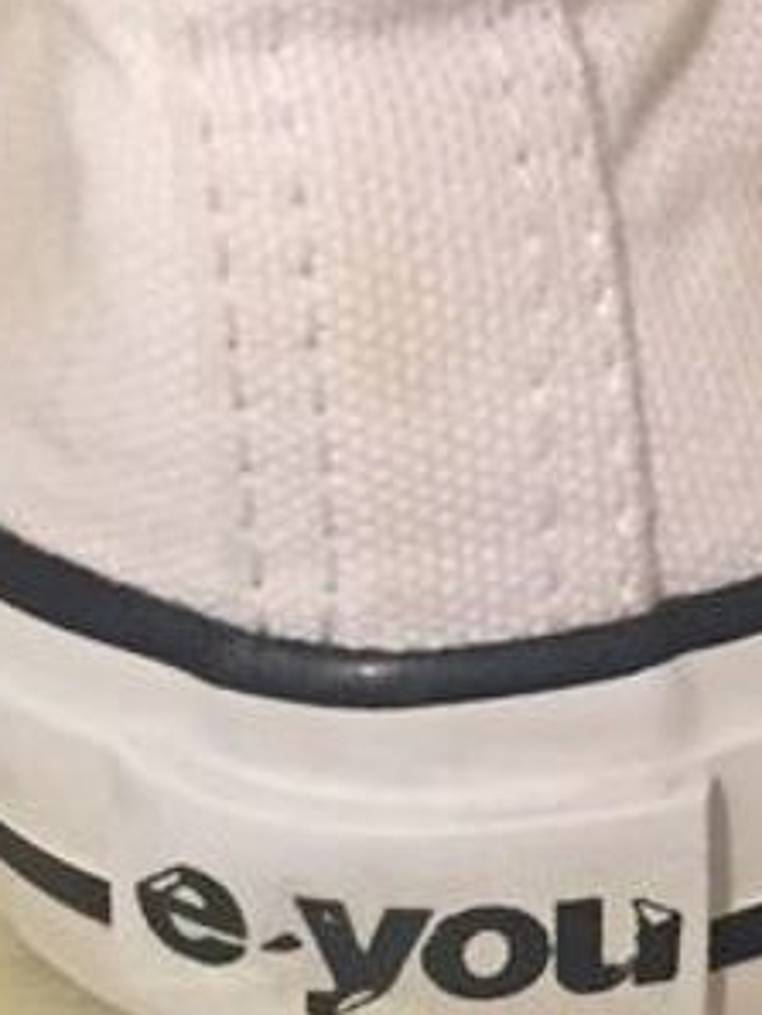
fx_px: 3813
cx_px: 1391
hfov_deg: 10.7
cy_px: -203
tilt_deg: -29.7
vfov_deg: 14.7
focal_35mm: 130
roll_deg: -1.9
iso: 250
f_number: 2.2
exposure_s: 1/25
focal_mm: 4.15
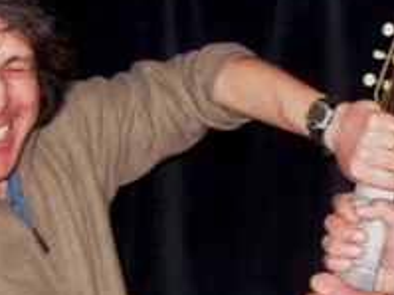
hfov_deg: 21.7
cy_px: 194
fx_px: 1012
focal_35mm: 89
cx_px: 327
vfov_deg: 16.5
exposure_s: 1/30
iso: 200
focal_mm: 6.3
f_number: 2.8
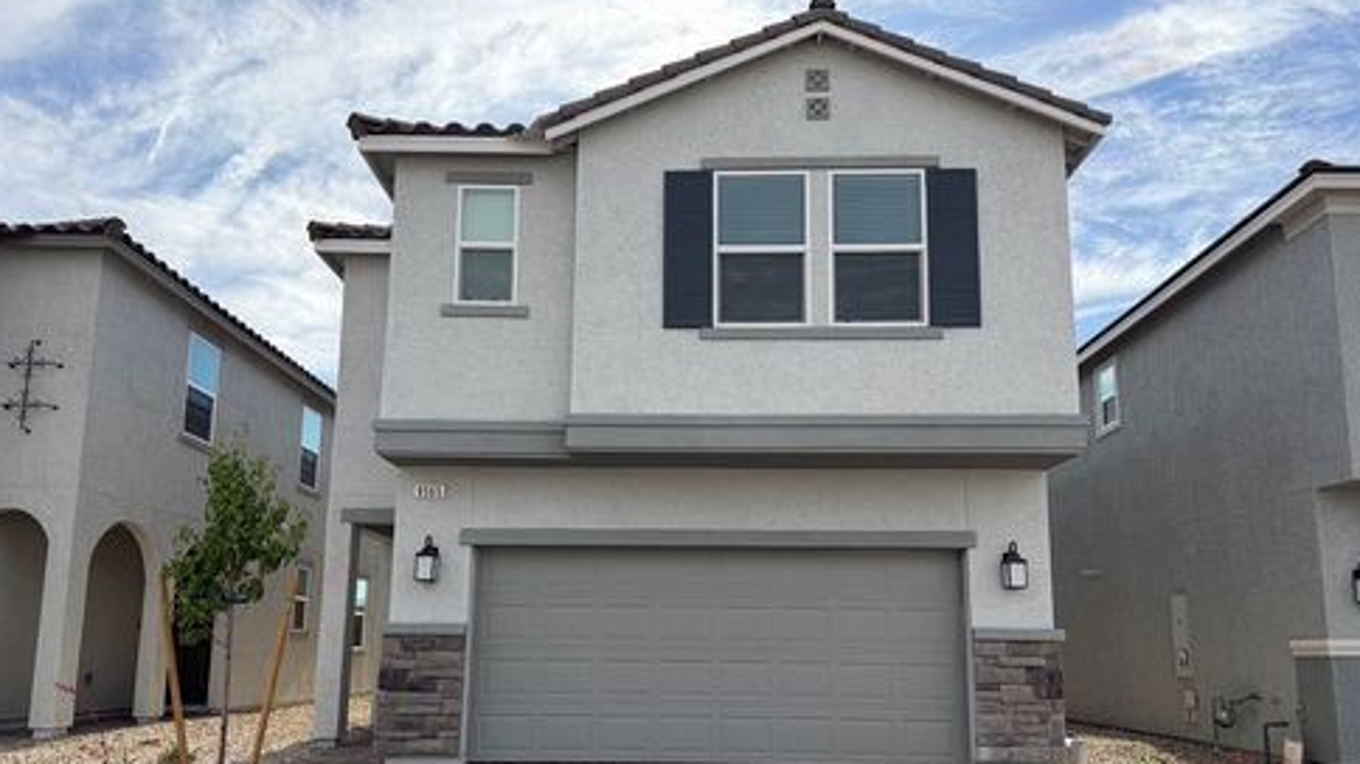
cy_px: 490
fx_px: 973
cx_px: 666
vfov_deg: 42.5
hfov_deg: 69.9
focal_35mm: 27
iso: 100
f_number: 1.78
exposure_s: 1/5319
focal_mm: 6.76
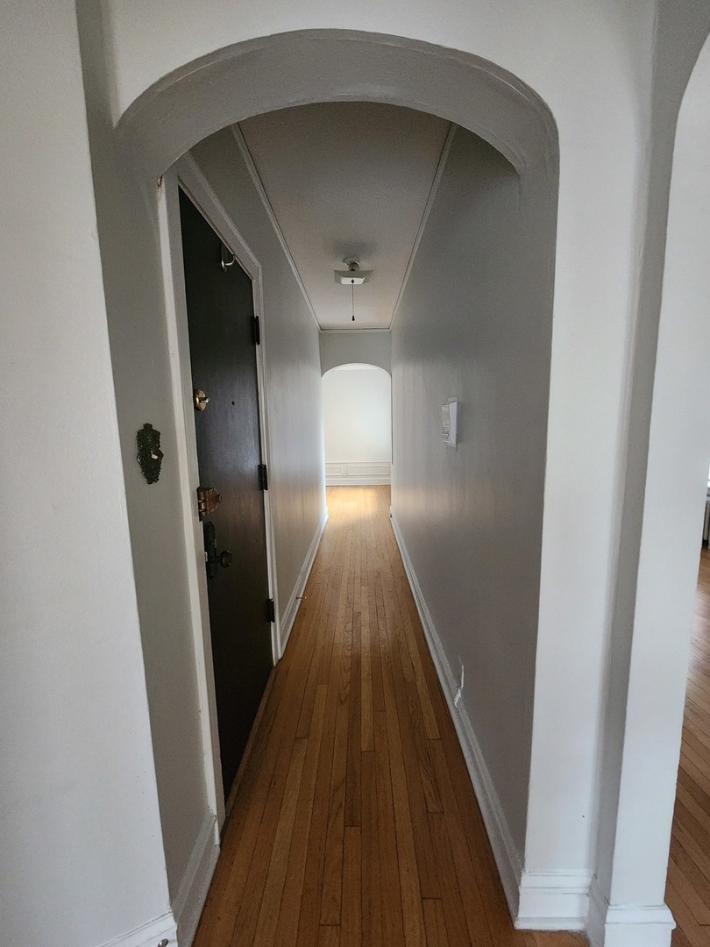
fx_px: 356
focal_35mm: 13
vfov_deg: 106.2
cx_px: 355
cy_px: 474
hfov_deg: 89.9
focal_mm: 2.2
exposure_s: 1/24
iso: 640
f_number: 2.2
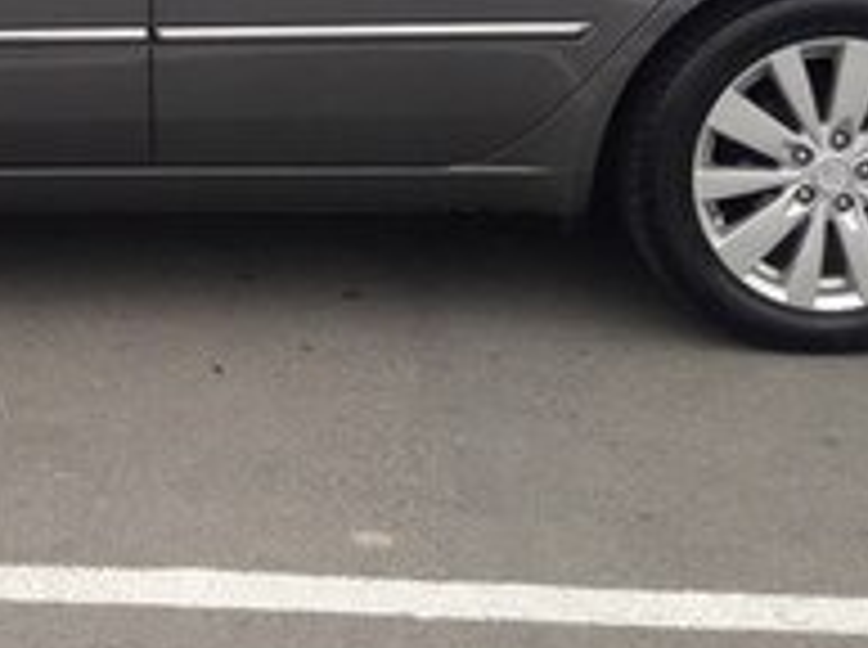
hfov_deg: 19.8
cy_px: -232
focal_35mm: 96
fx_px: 2403
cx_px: -9
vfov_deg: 14.6
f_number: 1.9
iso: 40
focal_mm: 3.7
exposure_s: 1/542
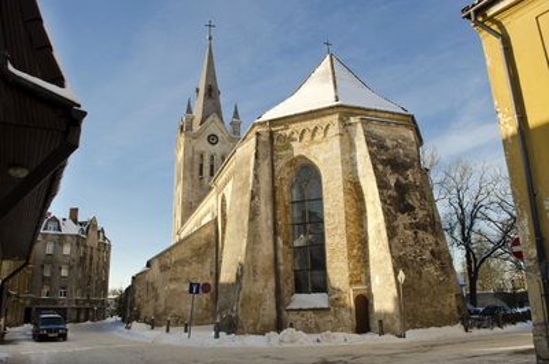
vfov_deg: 47.7
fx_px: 411
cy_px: 182
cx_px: 274
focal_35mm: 27
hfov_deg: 67.5
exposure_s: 1/200
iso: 100
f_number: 7.1
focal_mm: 18
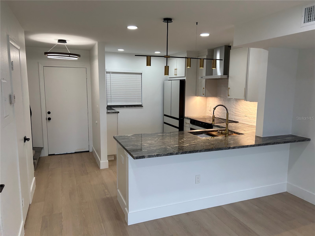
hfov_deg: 67.3
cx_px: 158
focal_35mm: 26
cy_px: 118
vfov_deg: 53.1
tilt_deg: -10.0
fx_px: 237
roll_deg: -0.6
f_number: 1.5
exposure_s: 1/144
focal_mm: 5.7
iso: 64
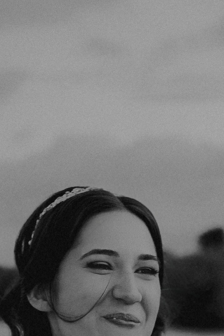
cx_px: 48
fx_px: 1231
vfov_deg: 14.4
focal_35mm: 132
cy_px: 518
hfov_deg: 10.4
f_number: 1.8
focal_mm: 35
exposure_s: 1/200
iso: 2000
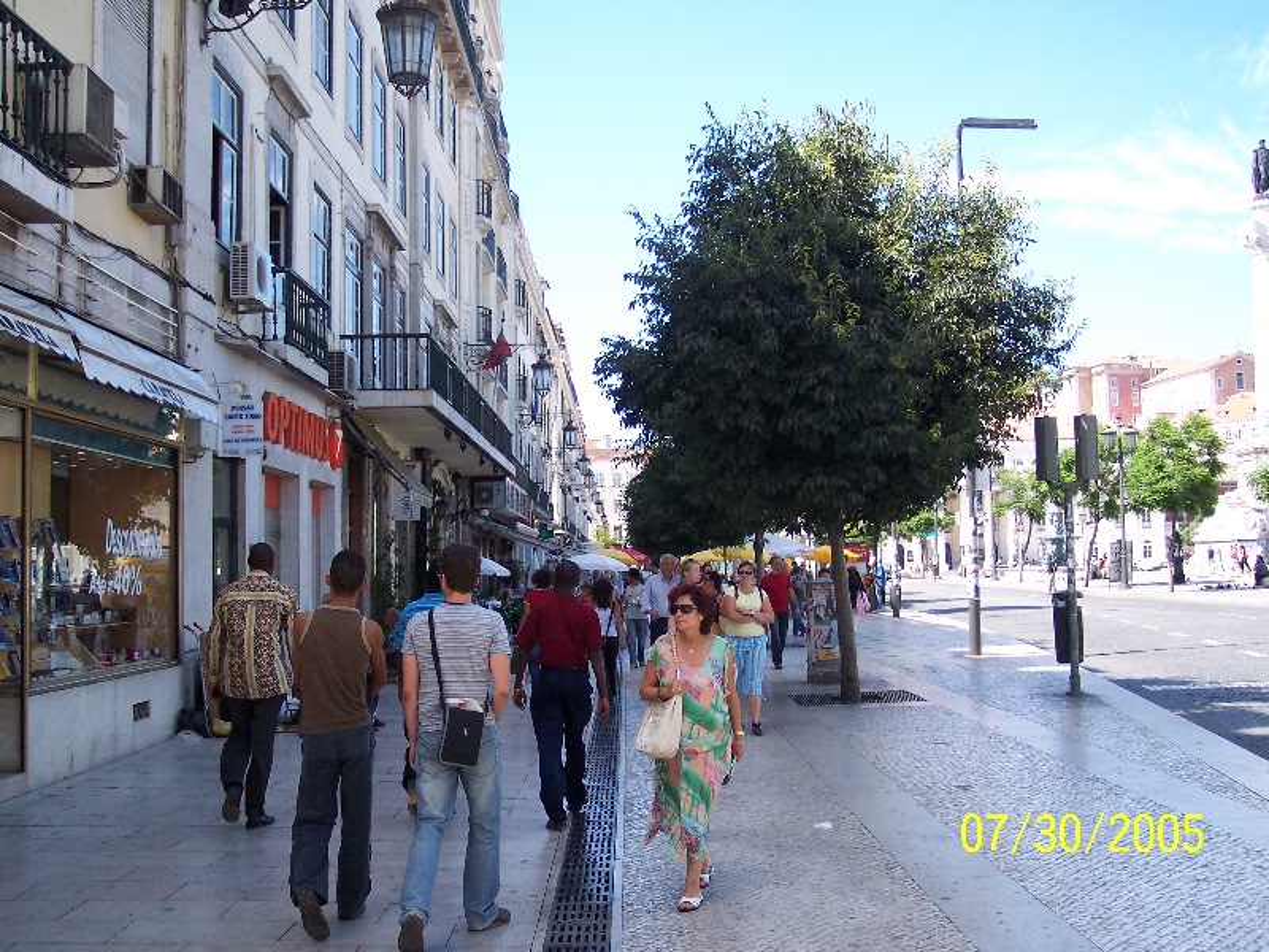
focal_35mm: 38
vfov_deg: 37.7
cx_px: 634
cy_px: 476
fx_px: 1393
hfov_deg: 49.0
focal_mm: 8
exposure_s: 1/500
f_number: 2.8
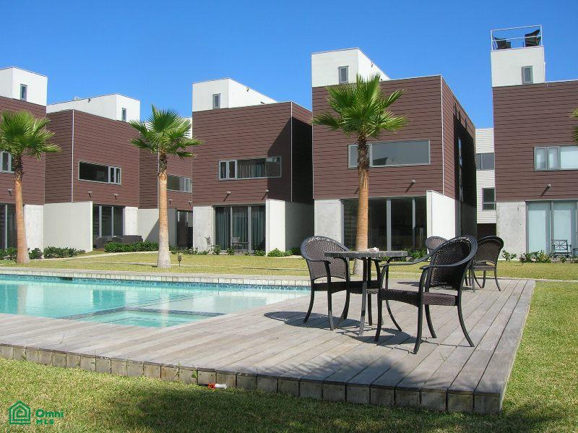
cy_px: 216
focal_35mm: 34
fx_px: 567
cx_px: 289
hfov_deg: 54.0
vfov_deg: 41.8
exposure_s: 1/445
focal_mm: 5.7
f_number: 4.9
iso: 50
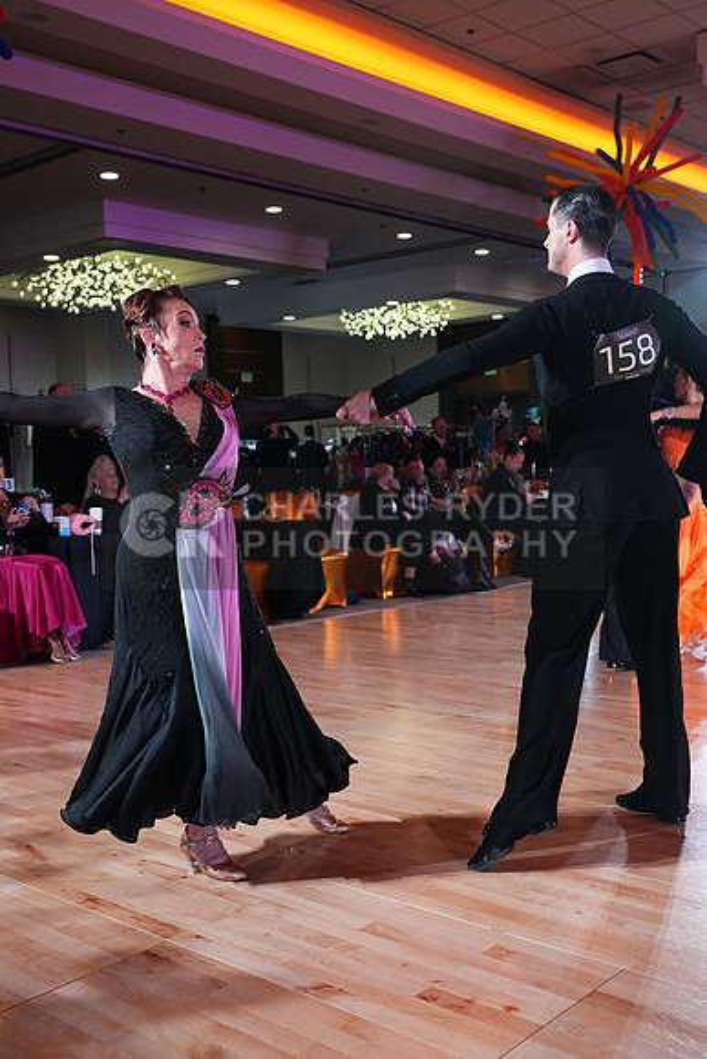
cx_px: 354
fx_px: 1089
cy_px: 530
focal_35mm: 37
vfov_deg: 51.9
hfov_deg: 36.0
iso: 5000
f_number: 5
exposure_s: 1/400
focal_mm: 37
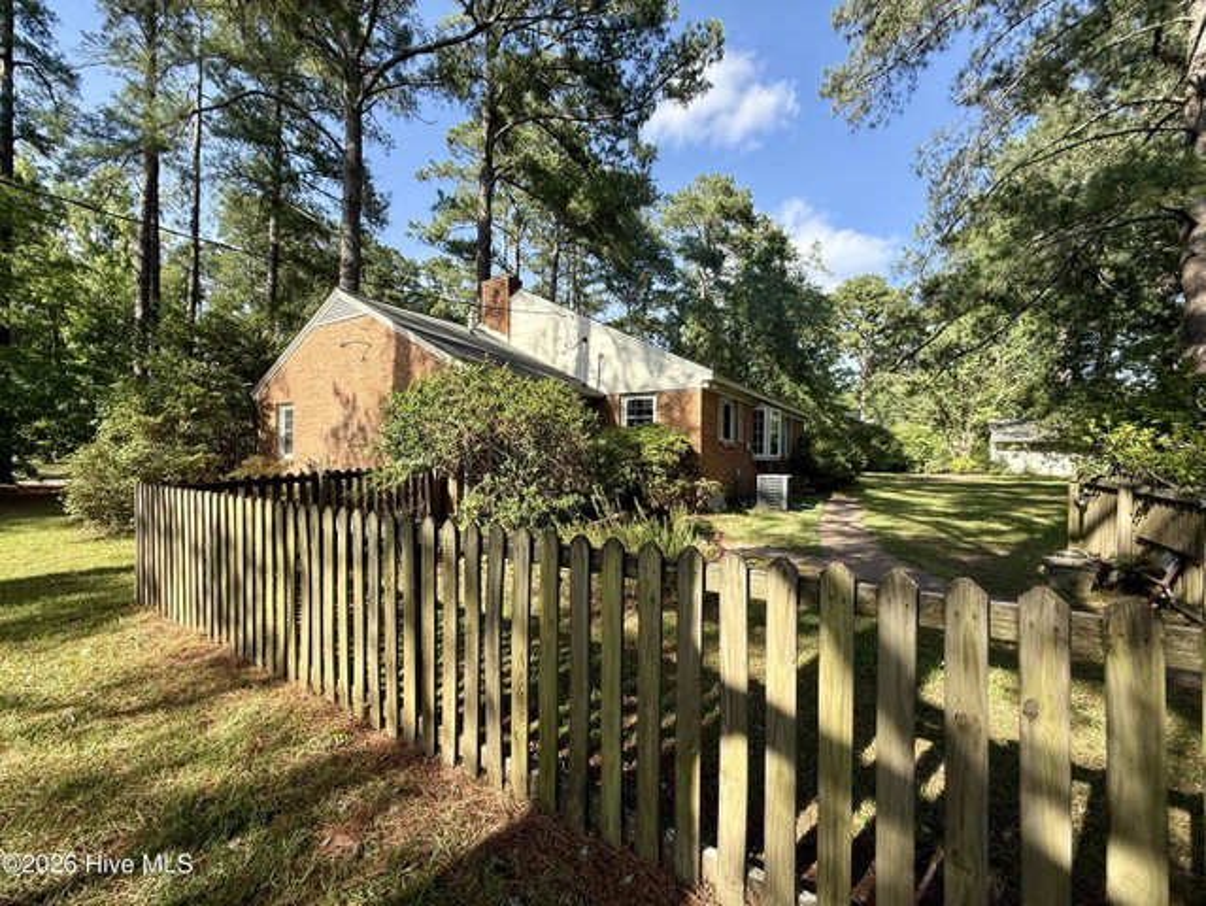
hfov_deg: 102.0
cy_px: 453
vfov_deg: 85.7
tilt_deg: +0.3
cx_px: 603
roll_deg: -0.9
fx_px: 488
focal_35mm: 14
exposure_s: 1/607
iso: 64
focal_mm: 2.22
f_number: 2.2
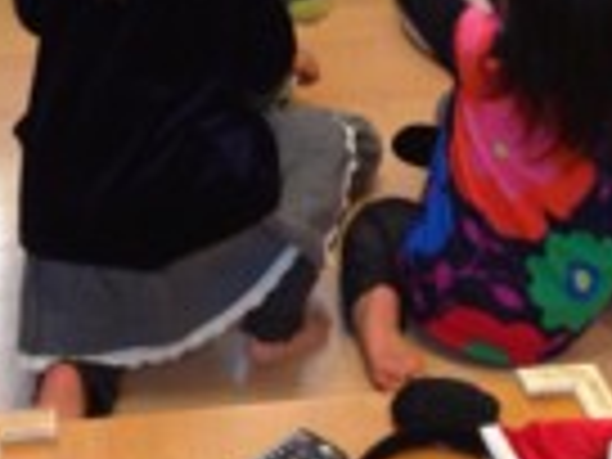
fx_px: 1927
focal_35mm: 109
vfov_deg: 13.0
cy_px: -198
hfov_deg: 18.0
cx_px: 297
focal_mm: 4.13
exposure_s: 1/20
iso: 125
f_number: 2.4
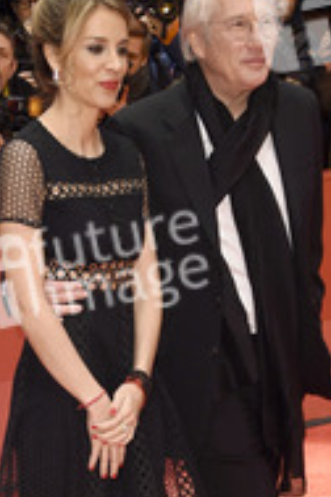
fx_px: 1310
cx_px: 151
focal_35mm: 95
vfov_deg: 21.2
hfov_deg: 14.4
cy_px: 405
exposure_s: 1/160
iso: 1250
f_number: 5
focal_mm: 45
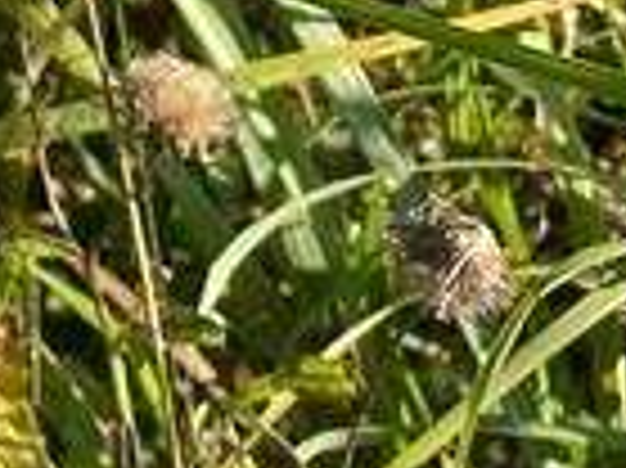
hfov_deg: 10.8
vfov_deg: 9.2
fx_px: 2710
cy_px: -513
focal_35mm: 150
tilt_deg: -37.2
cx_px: -964
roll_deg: -1.2
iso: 32
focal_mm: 4.2
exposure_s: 1/1147
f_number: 1.6
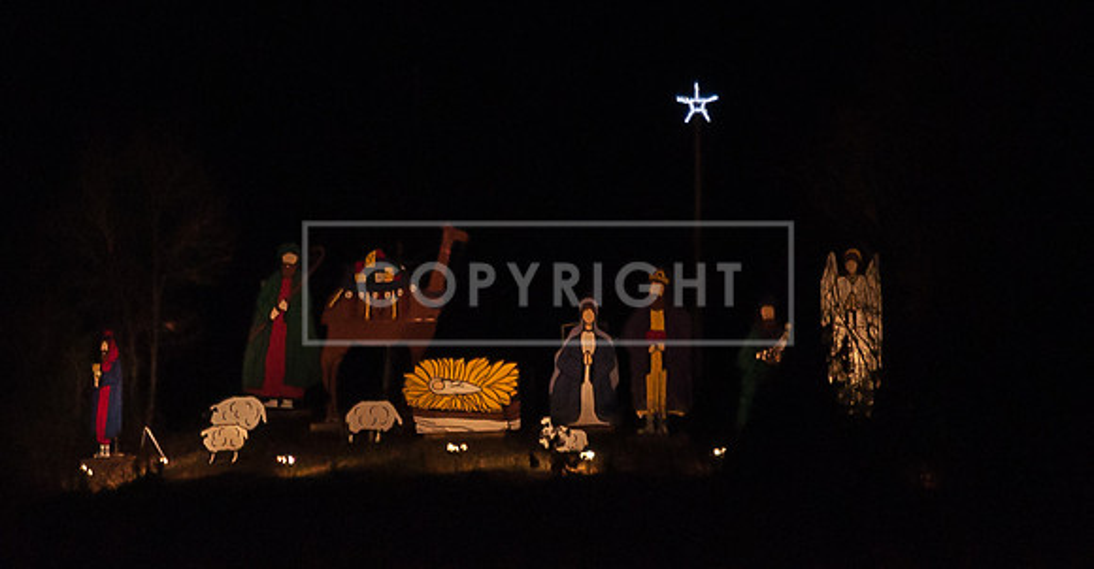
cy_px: -150
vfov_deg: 1.2
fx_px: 27066
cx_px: 635
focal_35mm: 950
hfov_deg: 2.3
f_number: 5.6
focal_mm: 300
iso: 800
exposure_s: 1/60
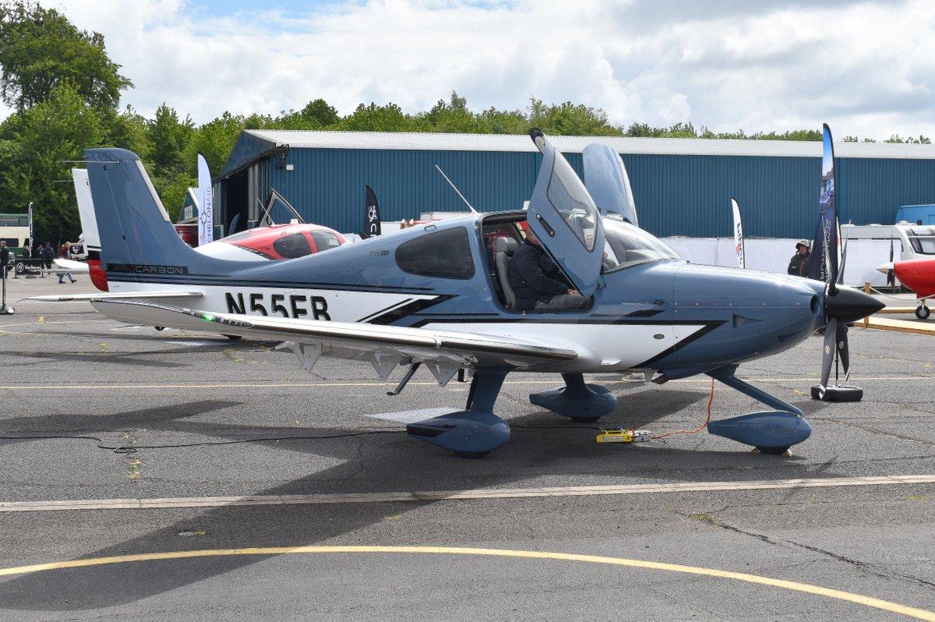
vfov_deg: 26.4
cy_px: 311
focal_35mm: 51
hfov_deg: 38.9
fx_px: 1323
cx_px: 468
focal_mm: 34
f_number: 11
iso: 200
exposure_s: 1/500
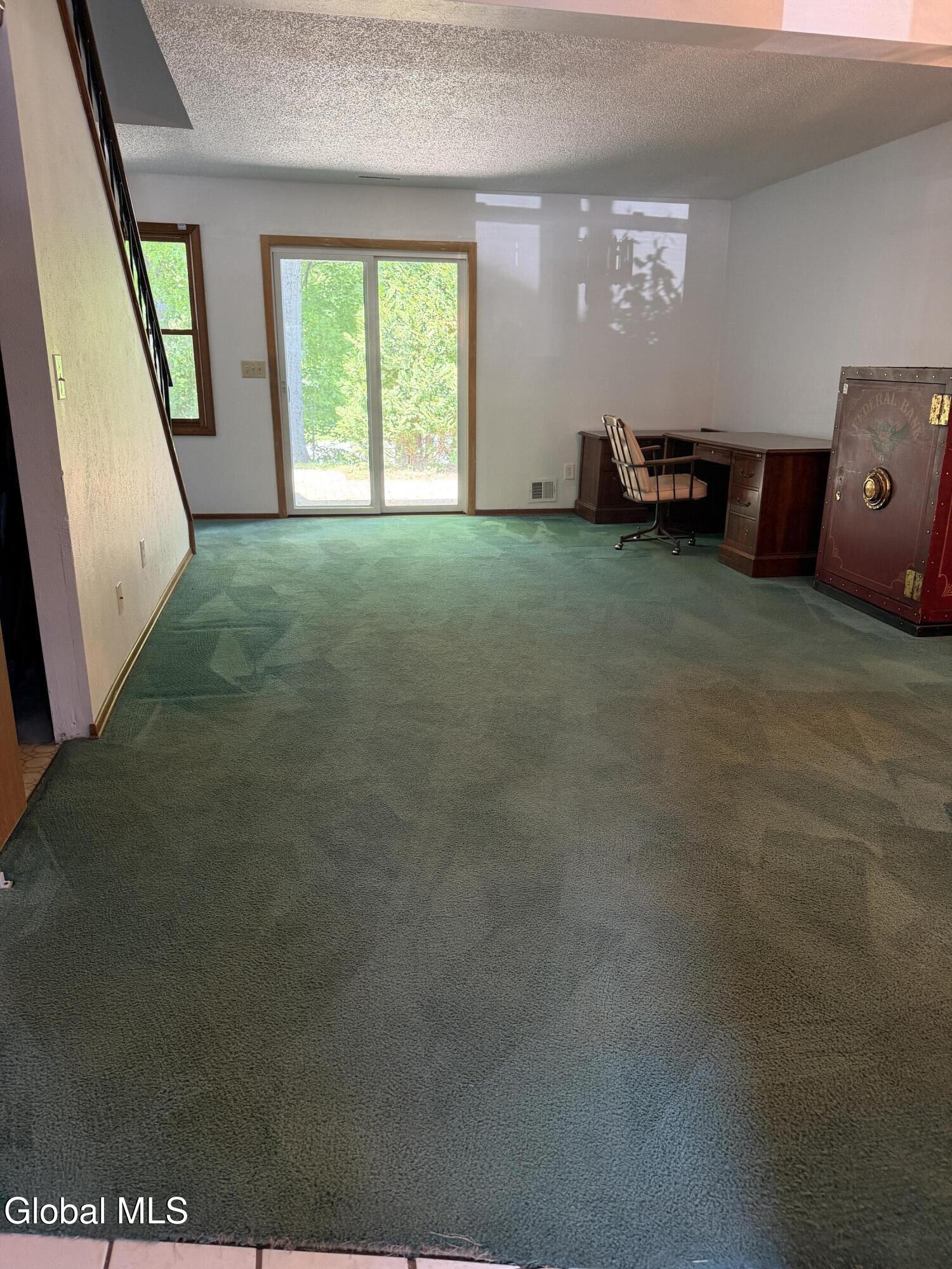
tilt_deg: -17.3
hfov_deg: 56.8
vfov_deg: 71.6
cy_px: 634
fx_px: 880
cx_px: 476
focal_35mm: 24
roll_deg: -0.5
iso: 250
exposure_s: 1/60
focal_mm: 6.76
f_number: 1.78
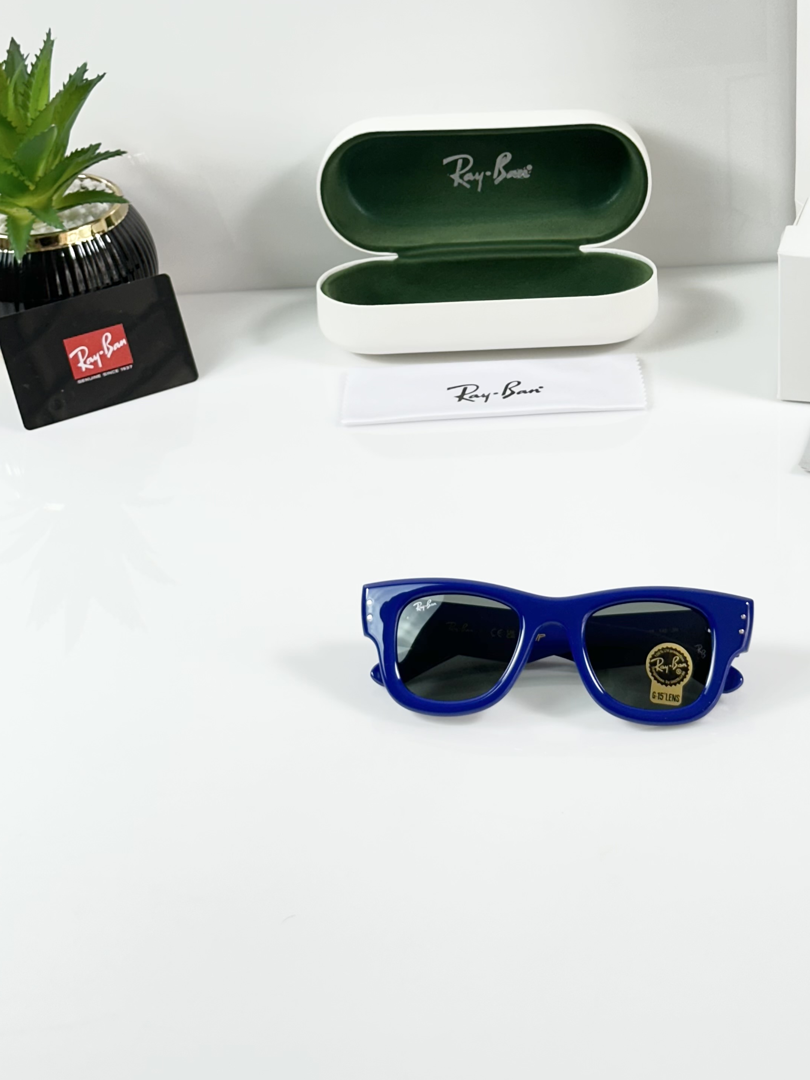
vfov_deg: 28.7
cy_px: 339
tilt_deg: -28.5
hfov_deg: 21.8
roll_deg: +3.1
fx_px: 2091
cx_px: 561
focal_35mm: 67
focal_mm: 6.86
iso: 50
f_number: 1.78
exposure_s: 1/100
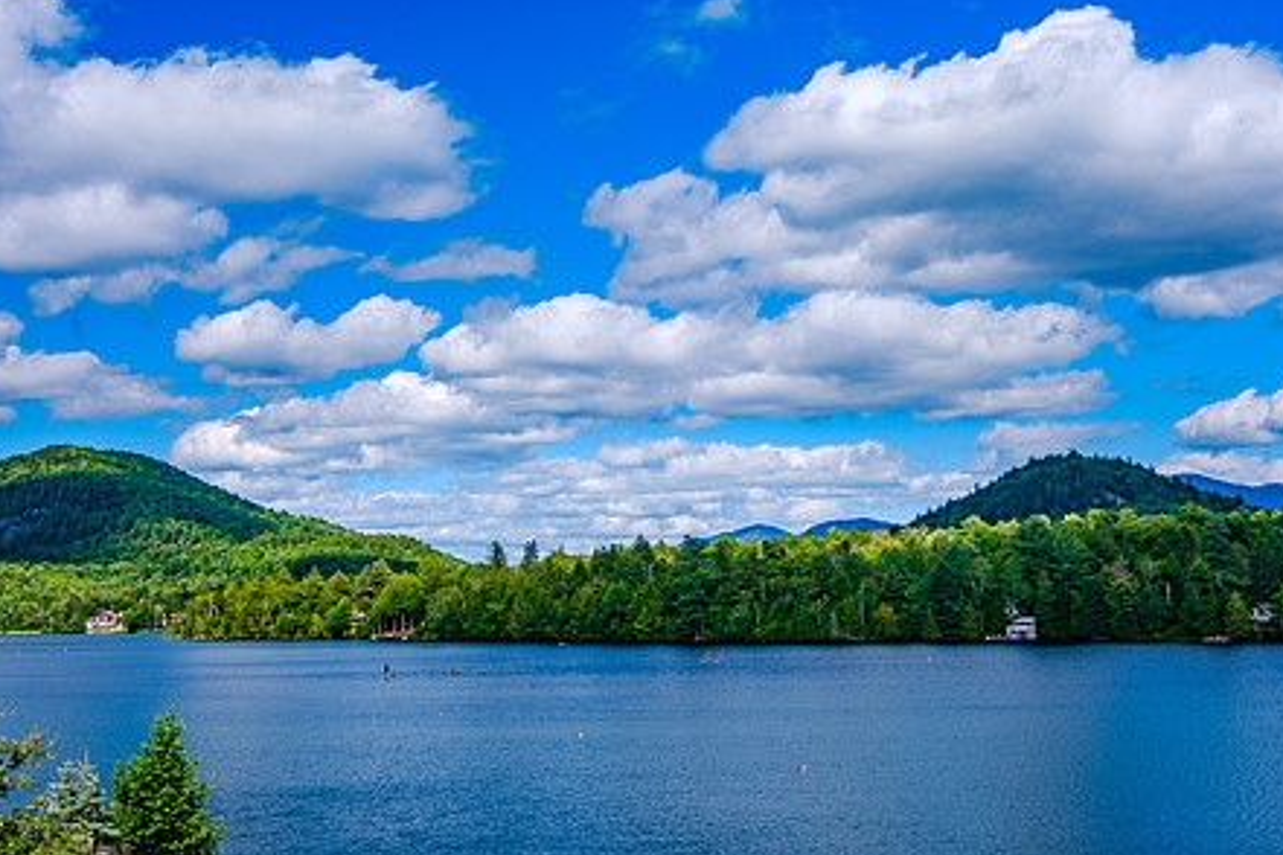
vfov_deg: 27.5
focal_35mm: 49
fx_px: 1746
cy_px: 367
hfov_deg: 40.3
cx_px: 673
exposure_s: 1/120
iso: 160
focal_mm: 24
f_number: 9
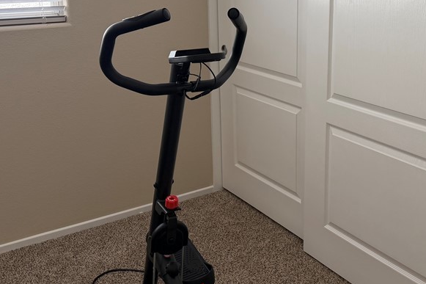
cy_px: 87
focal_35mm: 44
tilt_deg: -13.8
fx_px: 520
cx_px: 282
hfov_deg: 43.9
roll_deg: -0.4
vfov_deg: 30.2
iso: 125
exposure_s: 1/200
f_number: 1.78
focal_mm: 6.76
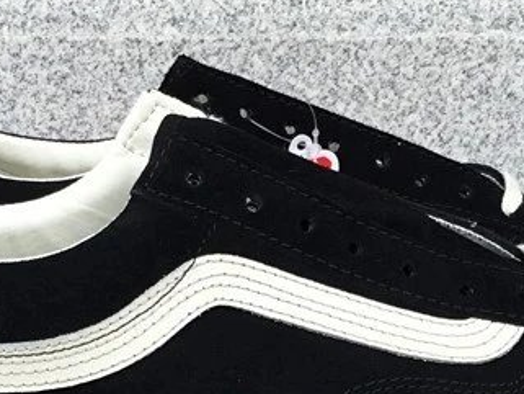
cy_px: 437
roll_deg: +0.1
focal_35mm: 87
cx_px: 279
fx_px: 1317
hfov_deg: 22.5
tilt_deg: -21.1
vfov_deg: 16.5
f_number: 2.4
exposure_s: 1/243
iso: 25
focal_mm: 3.3
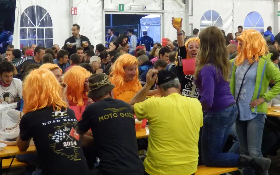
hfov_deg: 29.3
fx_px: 534
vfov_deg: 18.6
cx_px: 119
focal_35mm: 70
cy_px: 65
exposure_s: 1/30
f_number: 4
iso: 800
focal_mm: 8.9
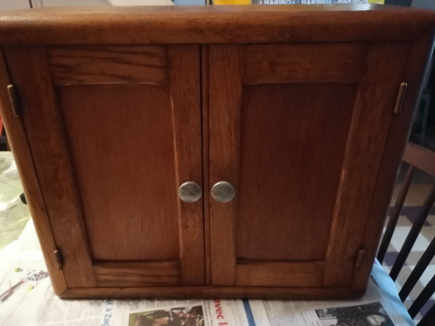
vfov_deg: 49.7
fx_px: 352
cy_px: 166
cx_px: 212
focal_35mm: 28
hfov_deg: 63.4
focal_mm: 5.3
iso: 1600
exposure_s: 1/20
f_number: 1.8
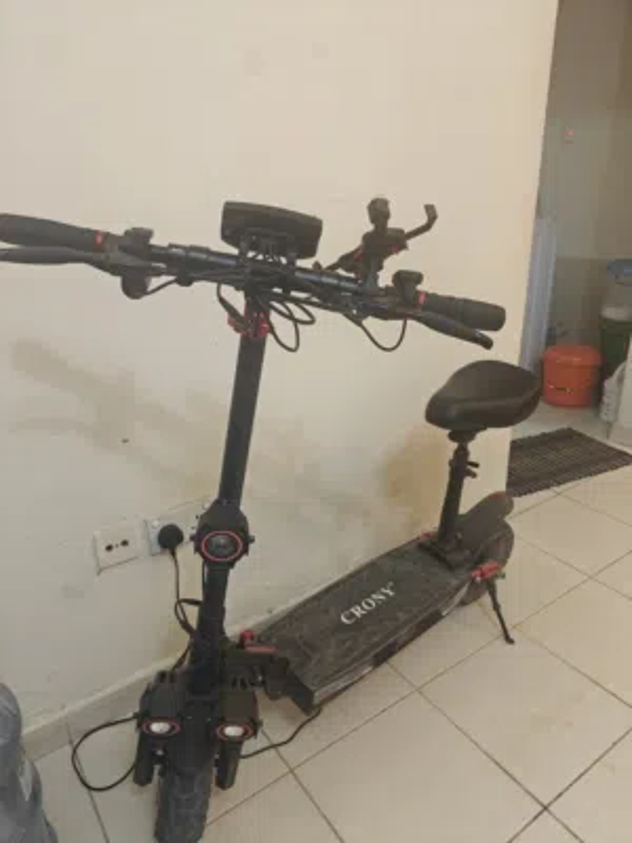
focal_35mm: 24
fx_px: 584
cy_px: 422
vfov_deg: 71.6
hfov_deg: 56.8
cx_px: 316
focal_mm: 5.59
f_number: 1.8
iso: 1000
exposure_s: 1/50
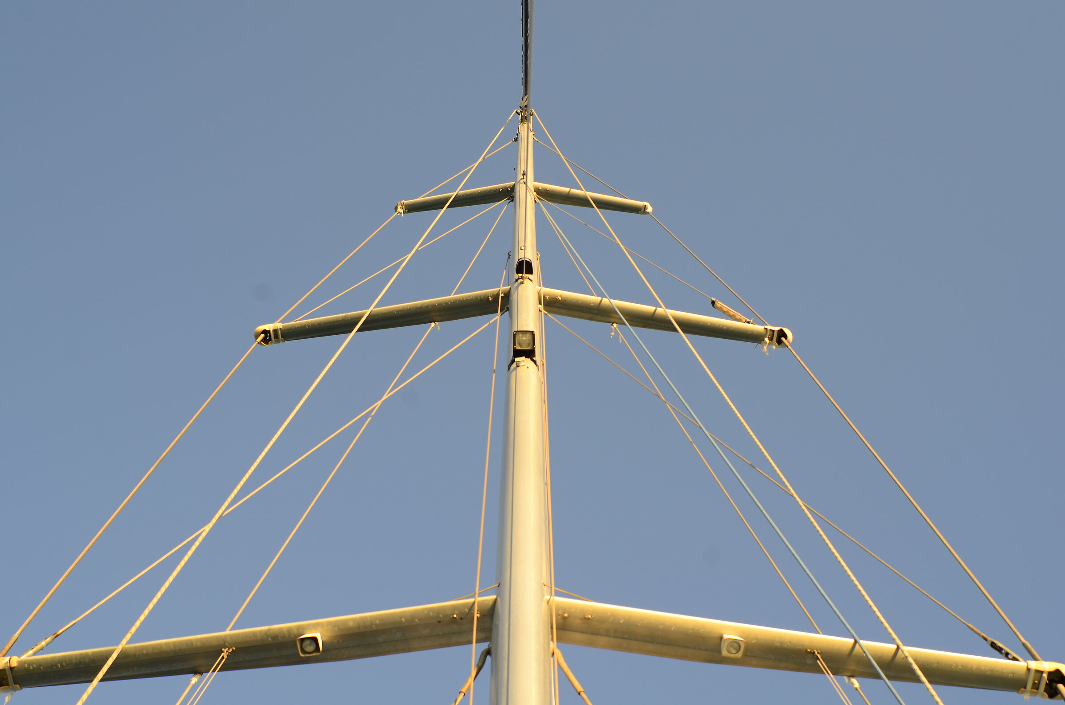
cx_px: 532
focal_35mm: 52
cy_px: 352
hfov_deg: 37.9
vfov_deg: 25.6
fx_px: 1550
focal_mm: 35
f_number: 8
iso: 100
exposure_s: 1/60
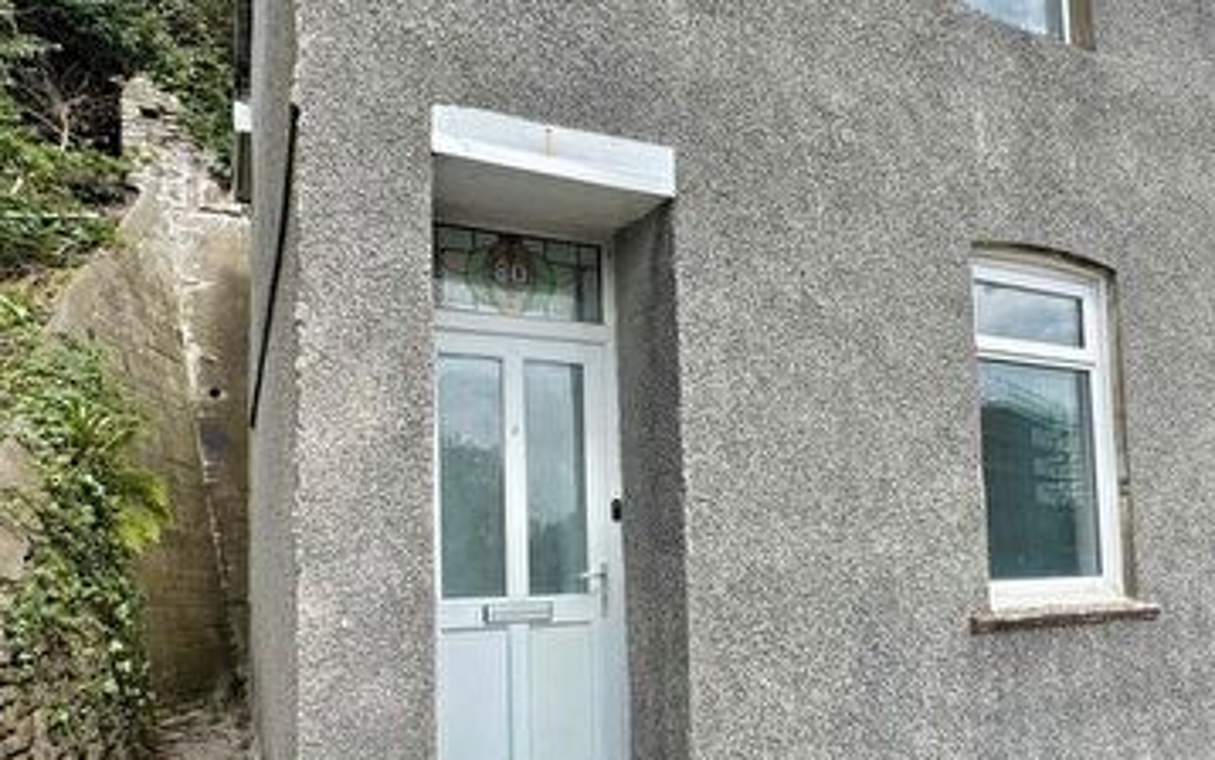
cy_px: 507
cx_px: 767
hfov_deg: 63.6
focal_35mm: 29
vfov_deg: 42.6
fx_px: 961
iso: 50
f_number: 2.2
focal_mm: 2.22
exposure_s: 1/1536
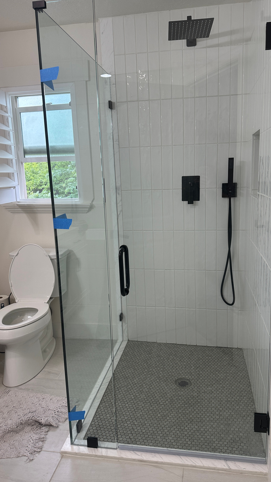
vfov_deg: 69.9
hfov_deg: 42.9
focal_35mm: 27
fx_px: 345
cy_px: 240
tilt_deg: -11.0
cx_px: 148
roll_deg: +1.6
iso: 80
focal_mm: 6.86
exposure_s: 1/124
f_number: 1.78
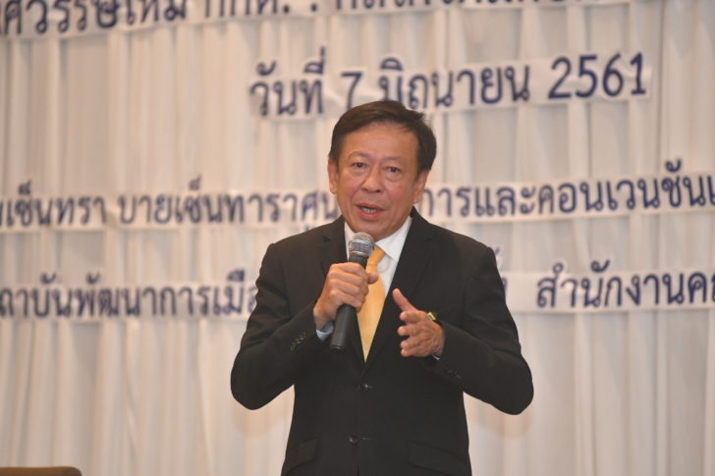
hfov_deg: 6.9
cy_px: 238
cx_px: 358
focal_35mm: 300
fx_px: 5957
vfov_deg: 4.6
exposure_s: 1/250
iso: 3200
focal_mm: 200
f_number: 3.5
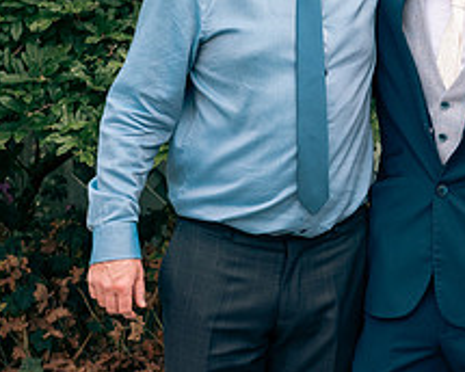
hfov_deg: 13.3
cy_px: 122
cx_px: 497
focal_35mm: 142
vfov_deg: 10.9
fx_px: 1954
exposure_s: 1/160
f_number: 6.3
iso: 160
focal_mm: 56
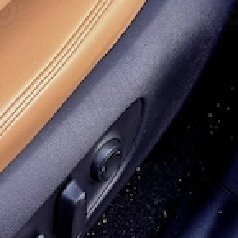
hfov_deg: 13.3
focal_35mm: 117
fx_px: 910
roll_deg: +21.8
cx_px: -204
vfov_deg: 11.6
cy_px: -374
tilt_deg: -31.9
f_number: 1.78
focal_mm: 6.76
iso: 64
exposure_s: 1/168
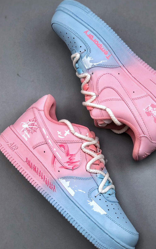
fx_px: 497
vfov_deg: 28.2
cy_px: 135
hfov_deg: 17.9
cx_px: 85
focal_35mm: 73
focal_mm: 6.6
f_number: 2.8
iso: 32
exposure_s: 1/100
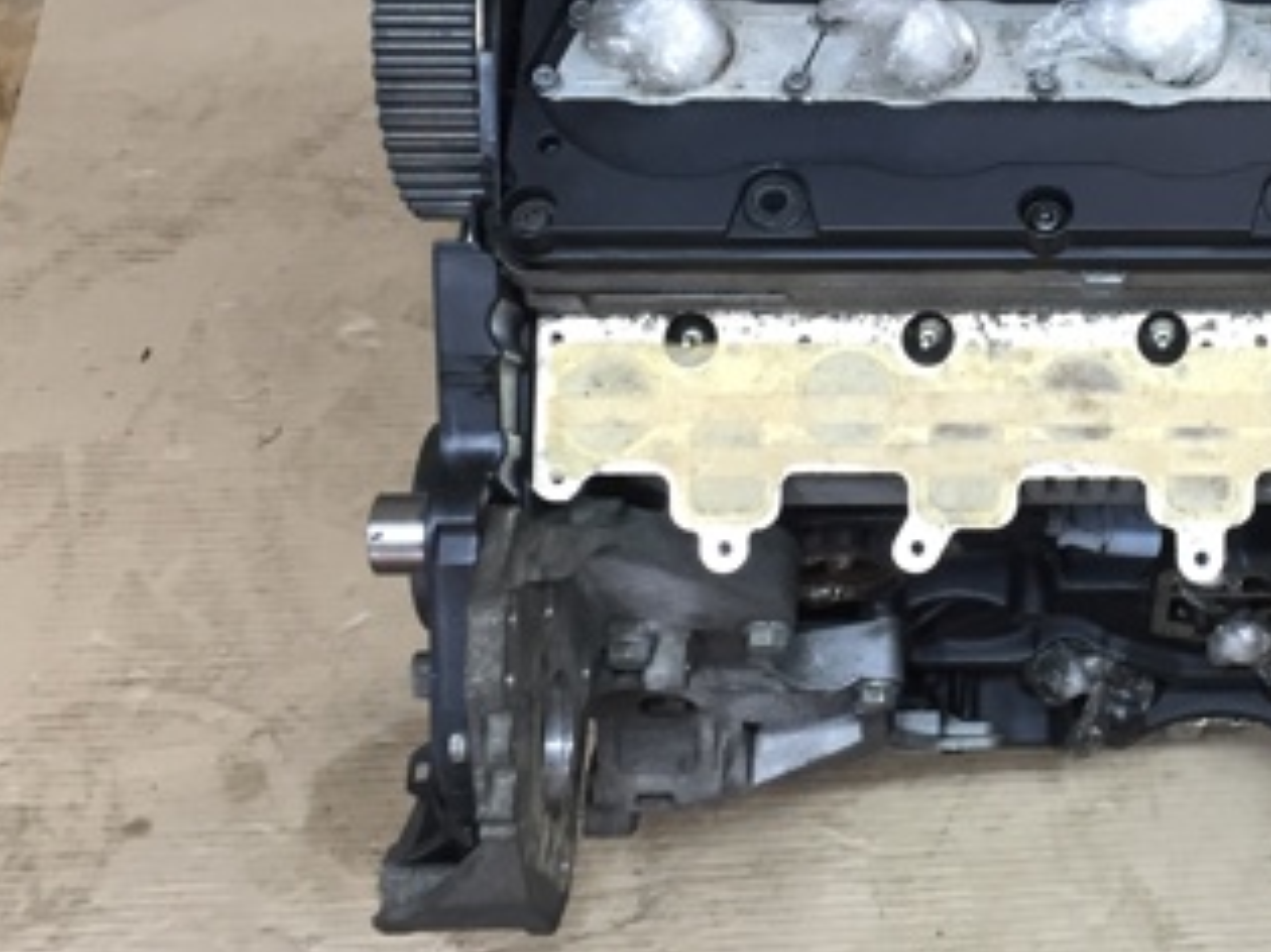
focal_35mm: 59
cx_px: 1134
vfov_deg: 24.6
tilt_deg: -58.8
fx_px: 2165
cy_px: 250
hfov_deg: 31.3
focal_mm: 4.15
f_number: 2.2
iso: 50
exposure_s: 1/33
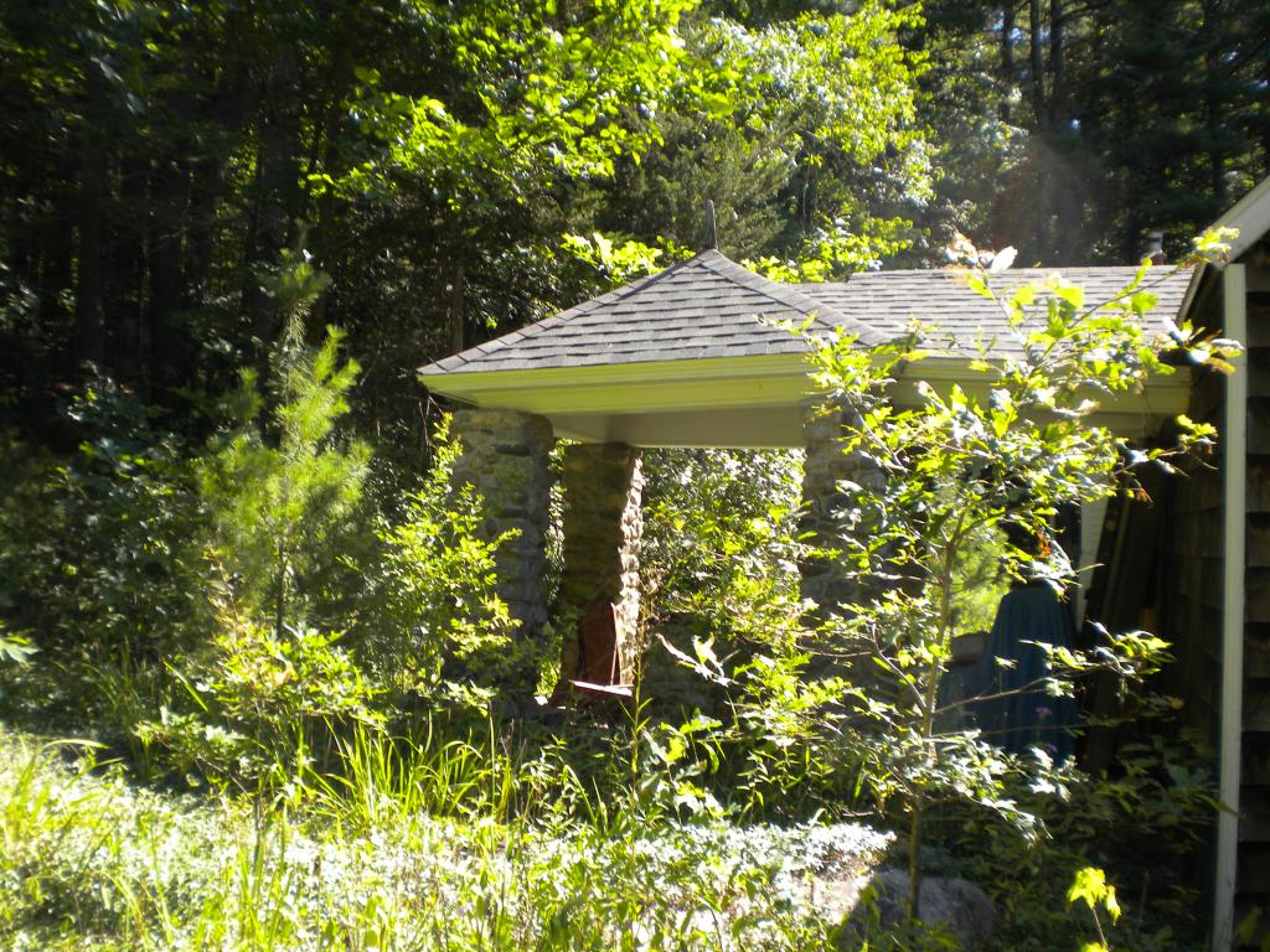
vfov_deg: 40.7
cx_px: 635
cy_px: 476
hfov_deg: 52.6
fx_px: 1284
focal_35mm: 35
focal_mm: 6.3
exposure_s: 1/134
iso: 80
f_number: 4.6
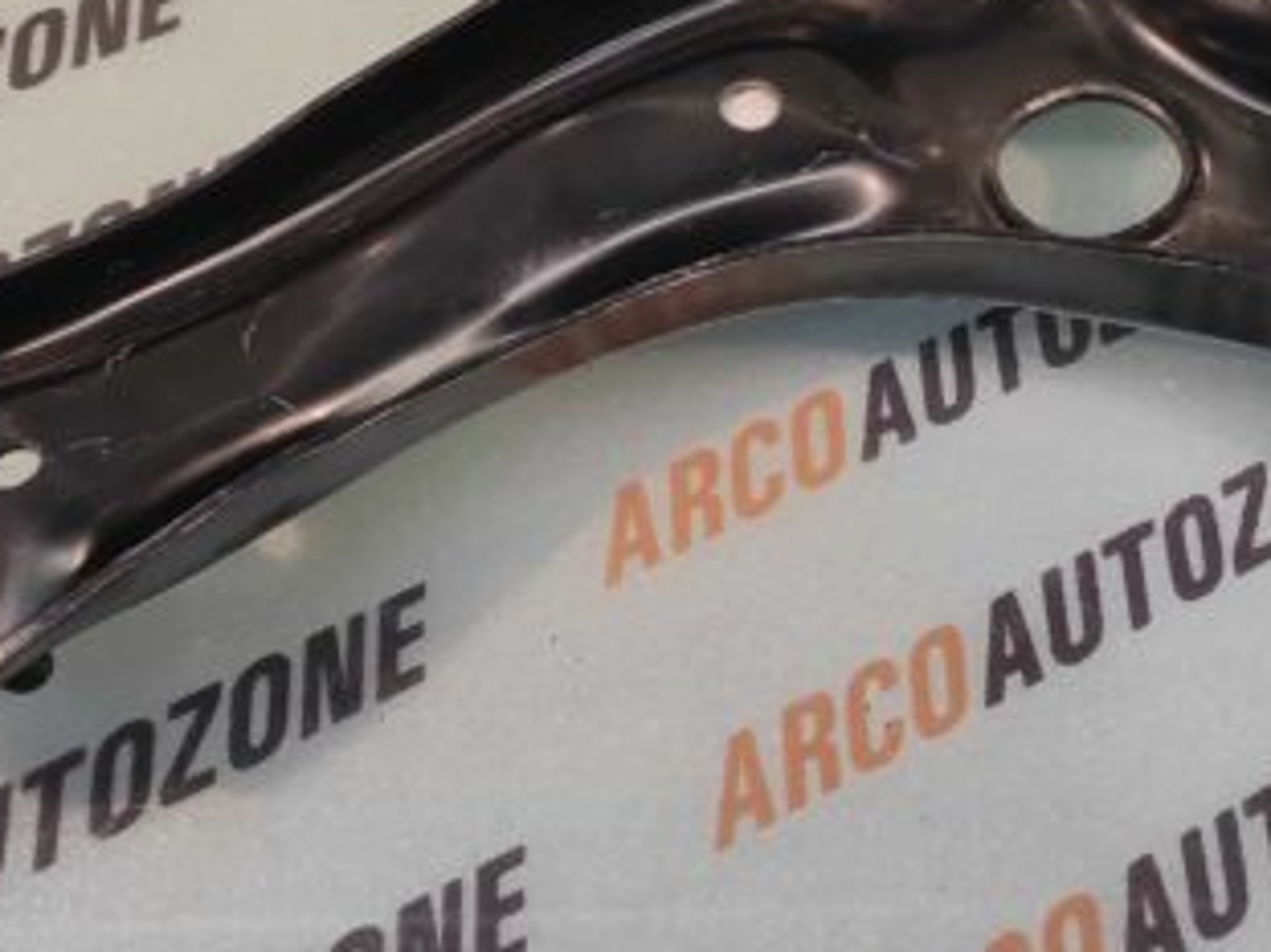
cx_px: 985
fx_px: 1542
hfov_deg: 43.1
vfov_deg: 32.1
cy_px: 35
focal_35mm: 42
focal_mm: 4.74
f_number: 1.79
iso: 95
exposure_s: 1/33
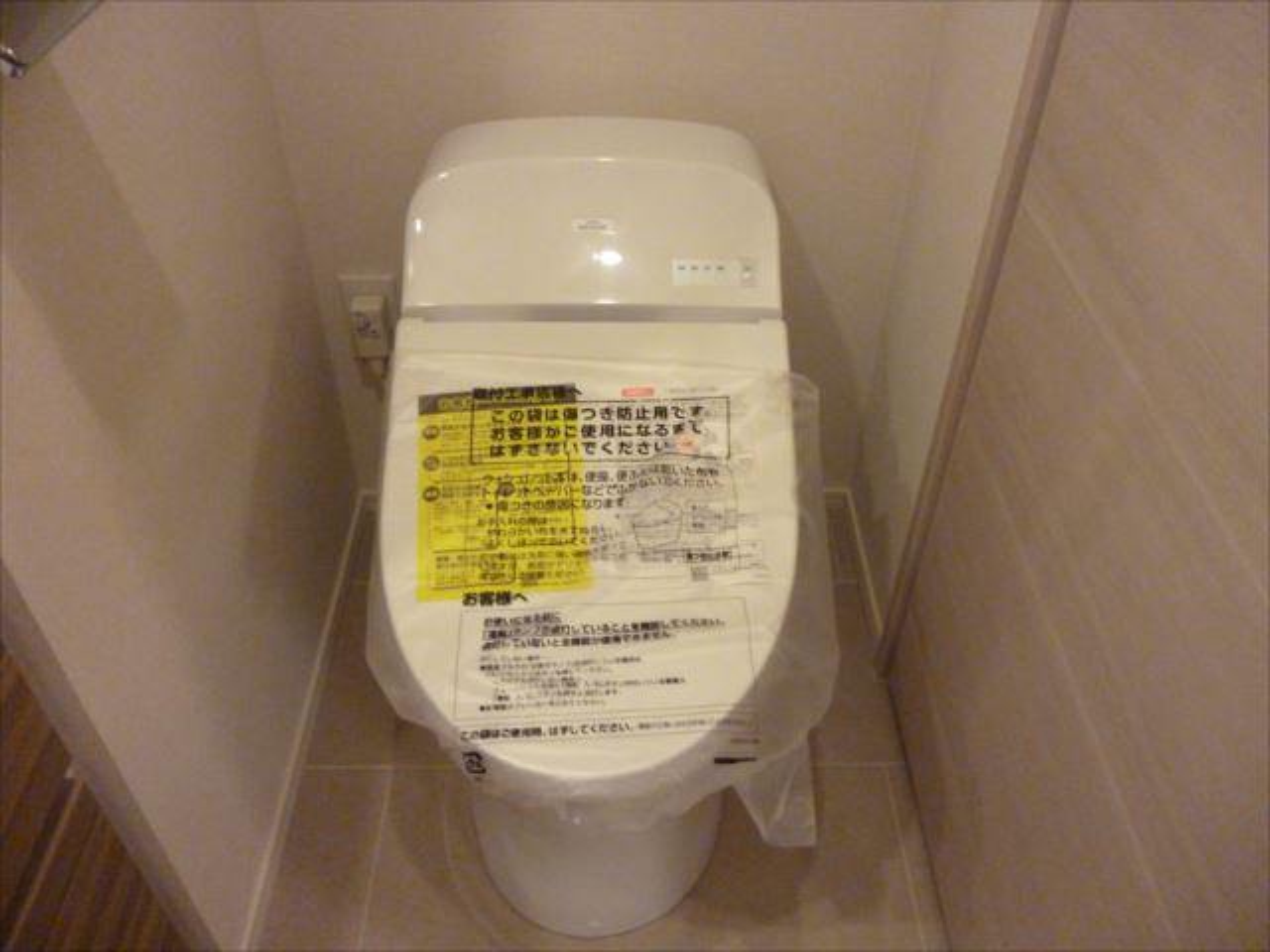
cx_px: 635
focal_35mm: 28
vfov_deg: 49.7
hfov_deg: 63.4
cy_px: 476
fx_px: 1027
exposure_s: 1/50
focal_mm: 5
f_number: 3.1
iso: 800
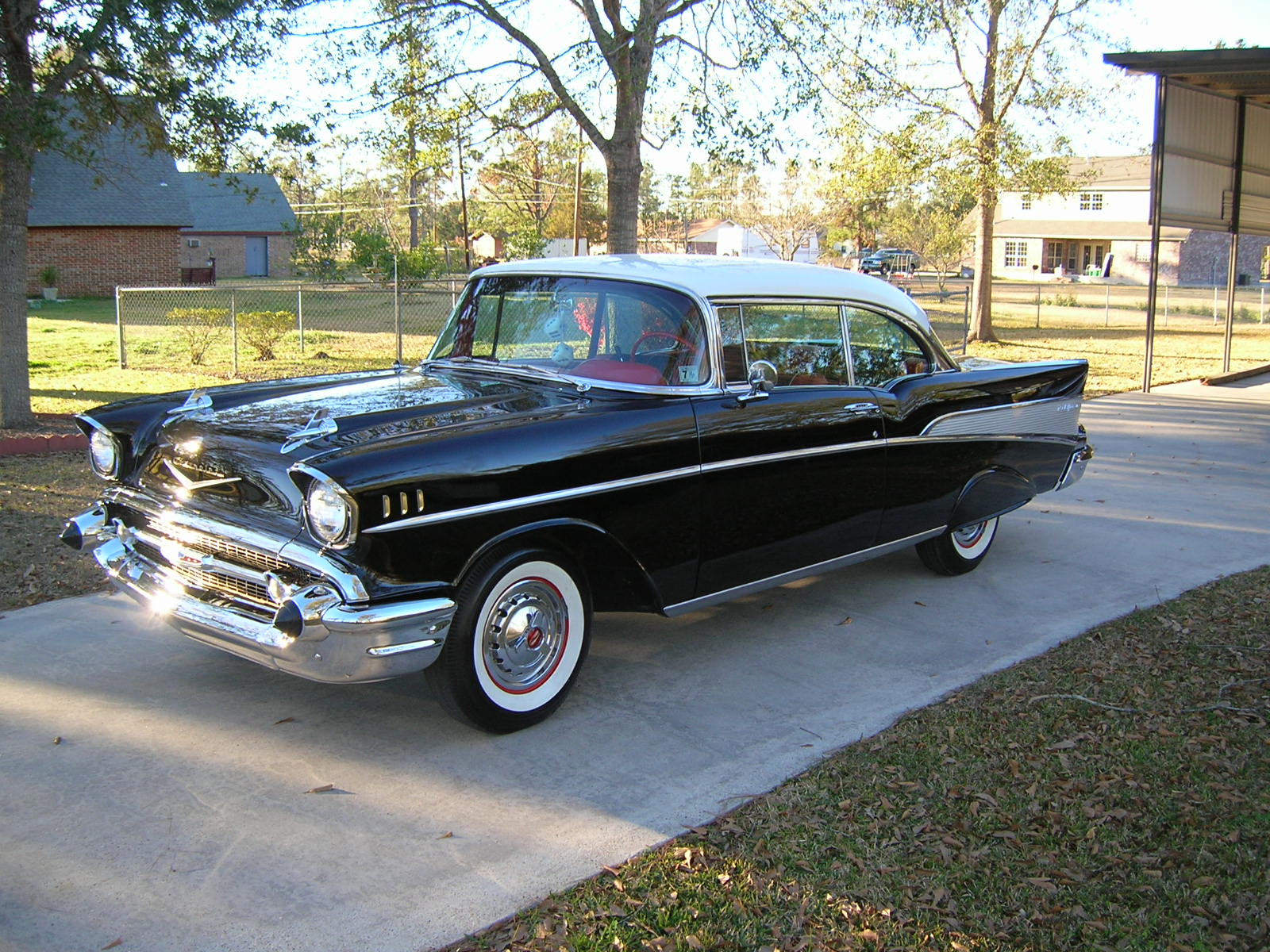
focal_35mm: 34
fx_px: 1247
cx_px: 635
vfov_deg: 41.8
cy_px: 476
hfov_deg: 54.0
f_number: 2.9
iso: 50
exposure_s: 1/98.6
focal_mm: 5.7
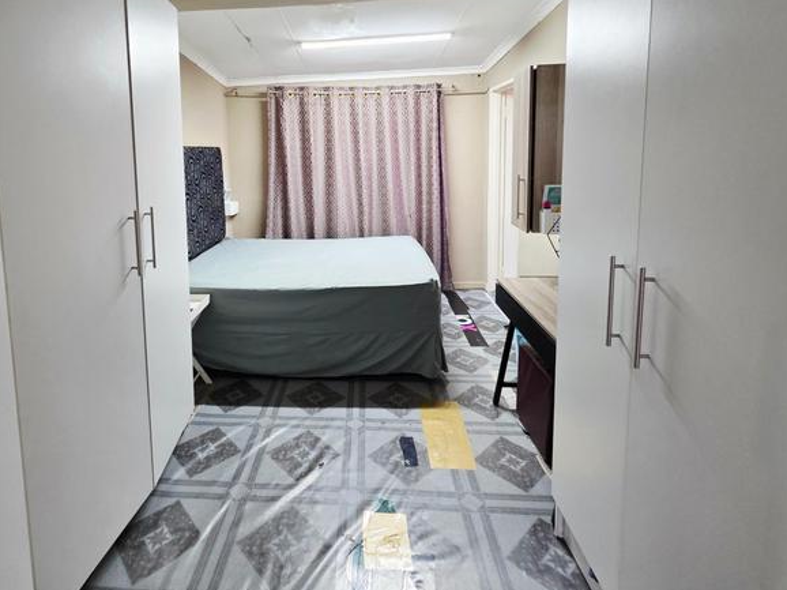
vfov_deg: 69.7
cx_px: 324
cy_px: 202
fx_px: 409
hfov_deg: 86.9
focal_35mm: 18
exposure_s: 1/50.3
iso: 250
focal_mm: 2.2
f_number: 1.9
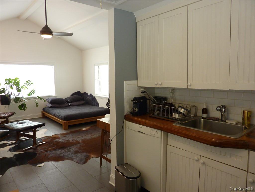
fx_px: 184
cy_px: 96
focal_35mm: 25
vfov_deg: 54.9
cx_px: 128
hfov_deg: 69.4
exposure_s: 1/30
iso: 160
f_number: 3.3
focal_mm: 4.1
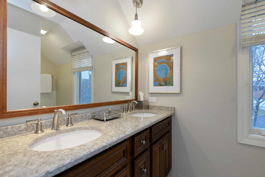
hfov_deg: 96.7
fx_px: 118
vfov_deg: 73.8
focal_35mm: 16
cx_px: 132
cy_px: 88
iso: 200
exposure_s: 1/6
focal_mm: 16
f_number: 8
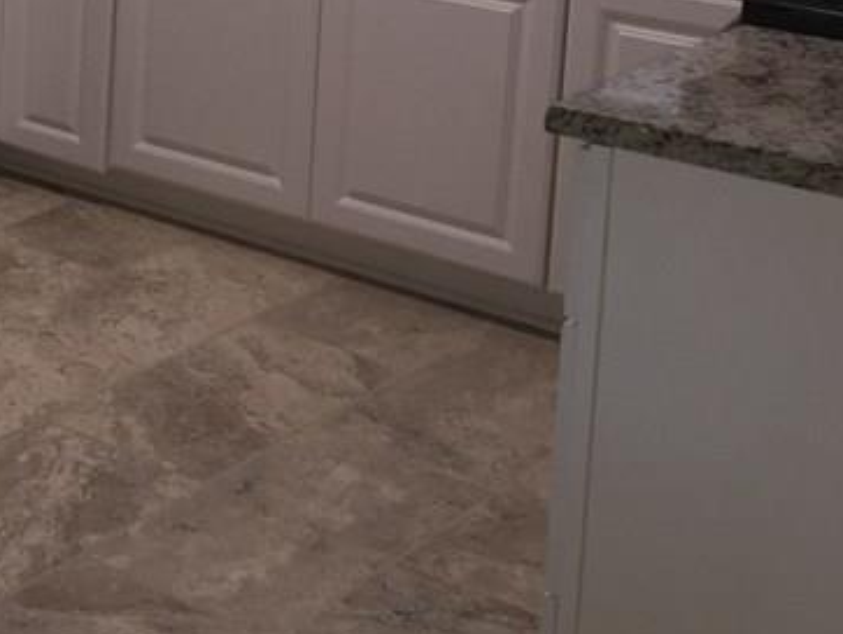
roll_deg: -0.2
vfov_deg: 17.3
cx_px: -312
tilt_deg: -9.4
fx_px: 1998
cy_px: -98
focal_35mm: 82
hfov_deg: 21.2
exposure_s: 1/30
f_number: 2.2
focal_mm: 4.15
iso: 32
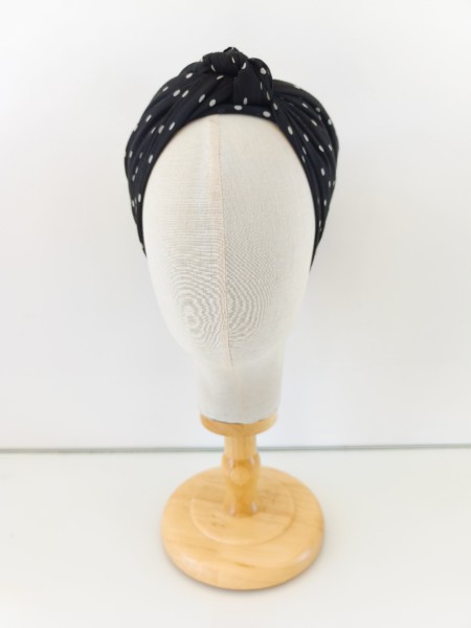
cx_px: 236
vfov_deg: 73.9
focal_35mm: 23
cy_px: 314
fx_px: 417
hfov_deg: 58.9
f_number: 1.65
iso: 50
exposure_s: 1/30
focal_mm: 6.14
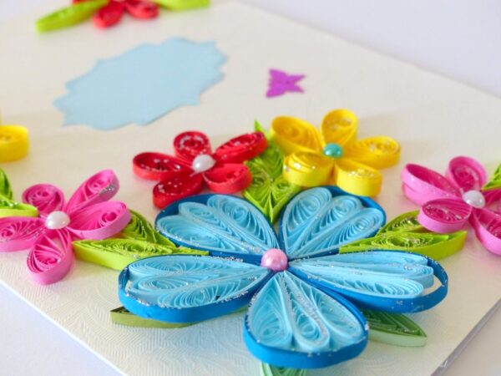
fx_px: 782
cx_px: 250
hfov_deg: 35.5
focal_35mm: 54
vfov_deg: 27.0
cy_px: 188
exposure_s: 1/40
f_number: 2.8
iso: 400
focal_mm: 9.8
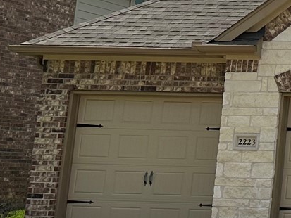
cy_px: -23
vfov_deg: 12.2
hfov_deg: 13.2
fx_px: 1001
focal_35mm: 119
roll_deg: -1.4
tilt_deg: +10.5
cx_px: 655
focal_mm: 6.86
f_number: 1.78
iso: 80
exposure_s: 1/8197
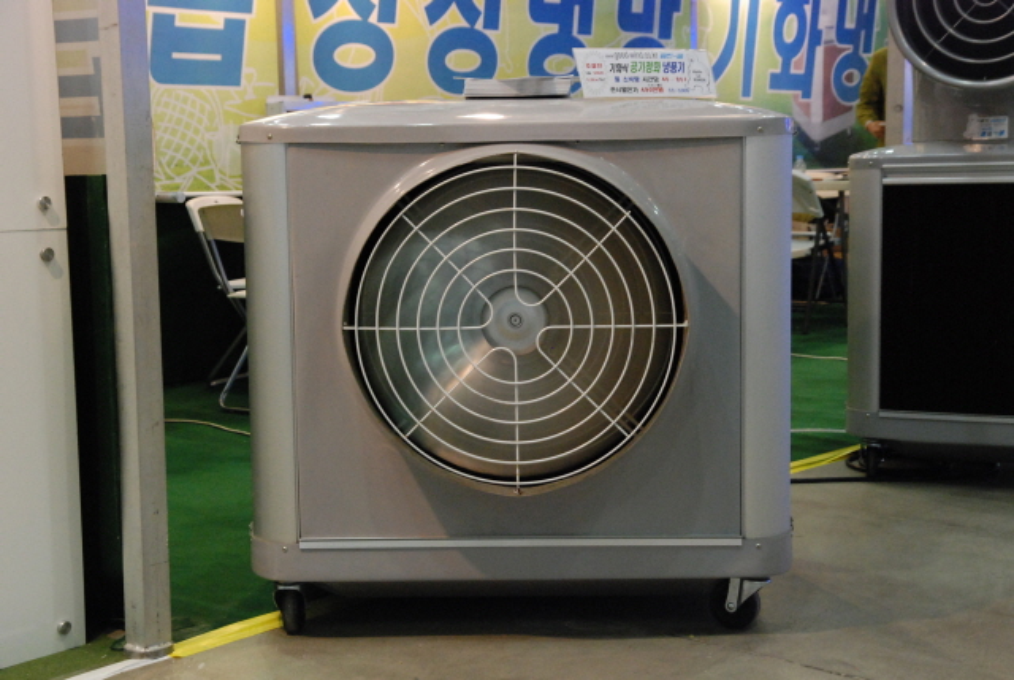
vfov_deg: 23.9
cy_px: 340
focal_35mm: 57
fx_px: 1608
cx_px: 507
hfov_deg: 35.0
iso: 1600
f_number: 5
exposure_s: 1/50
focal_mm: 38
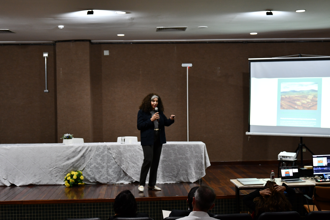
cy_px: 110
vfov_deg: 25.1
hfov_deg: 36.9
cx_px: 165
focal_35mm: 54
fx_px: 495
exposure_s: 1/125
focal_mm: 36
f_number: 2.8
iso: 1250
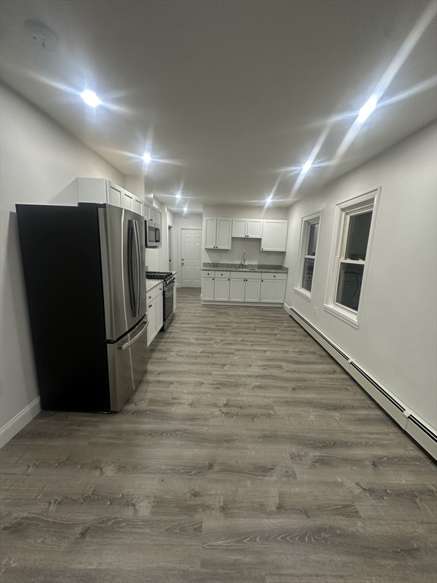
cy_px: 292
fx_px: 236
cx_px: 218
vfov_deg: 102.1
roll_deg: -4.1
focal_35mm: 14
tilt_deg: -10.5
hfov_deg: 85.7
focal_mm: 2.22
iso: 200
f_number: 2.2
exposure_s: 1/60
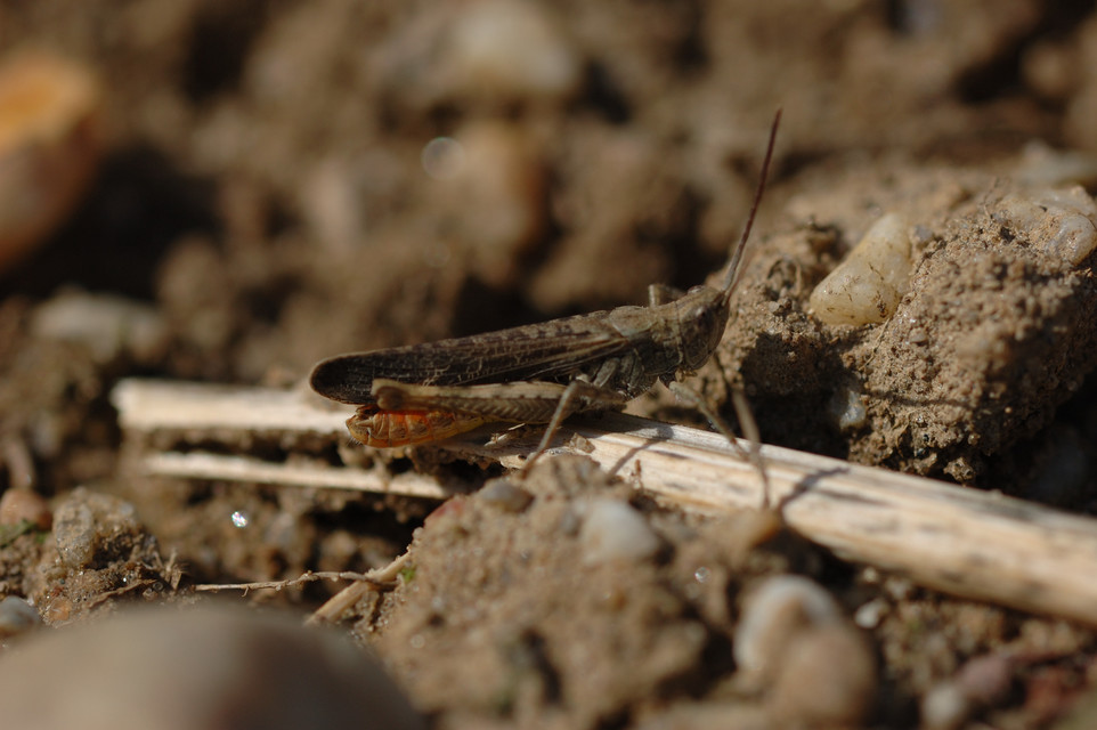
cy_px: 365
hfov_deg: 13.0
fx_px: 4796
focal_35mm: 158
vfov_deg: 8.7
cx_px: 548
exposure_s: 1/1600
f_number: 6.3
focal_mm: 105
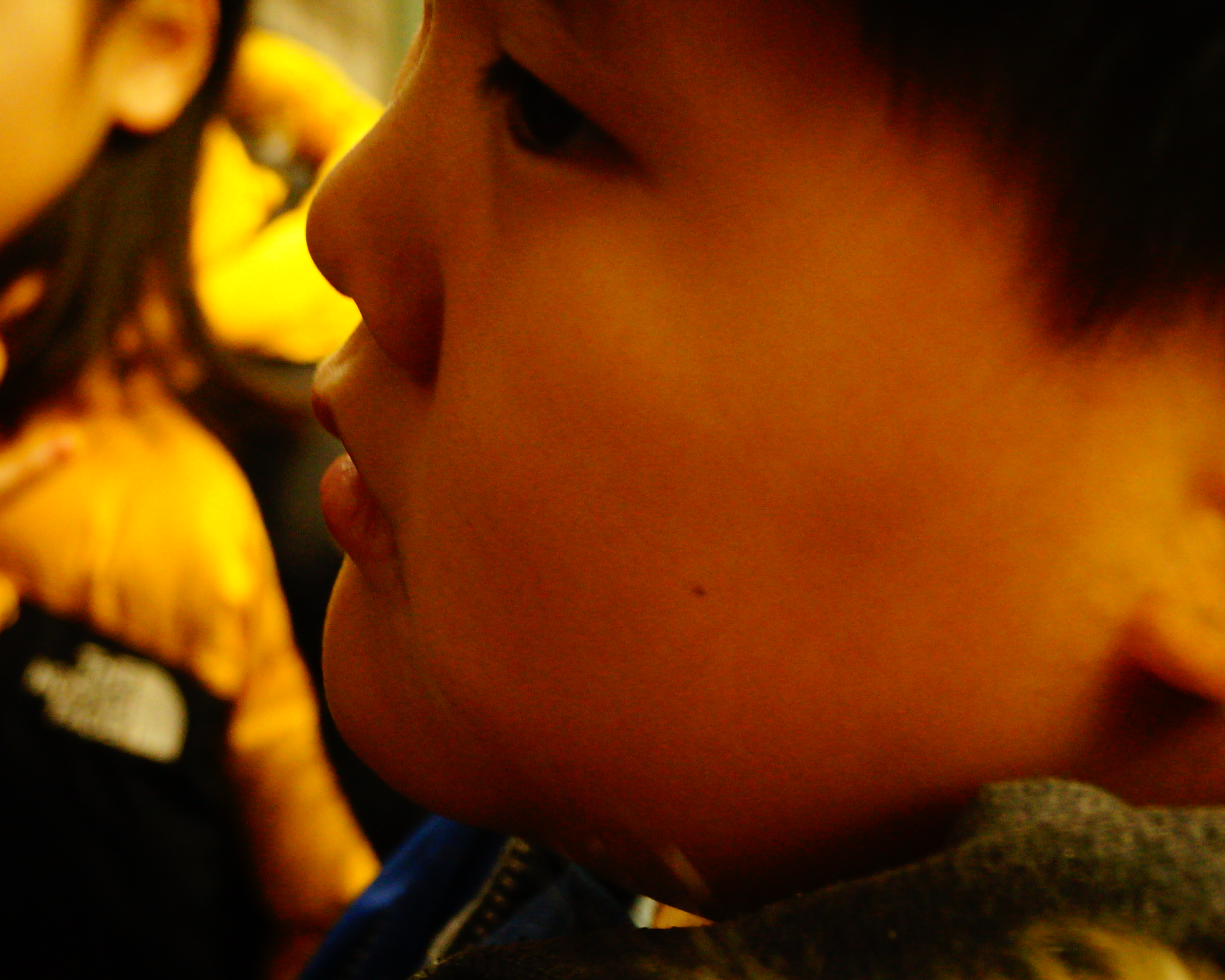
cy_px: 529
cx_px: 480
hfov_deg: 28.2
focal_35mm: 67
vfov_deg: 22.8
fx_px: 2429
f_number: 4.5
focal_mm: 28
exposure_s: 1/60
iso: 1250
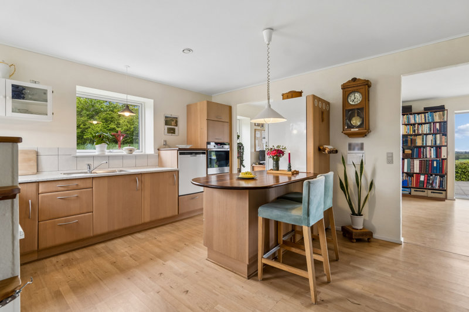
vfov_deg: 72.0
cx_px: 234
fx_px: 215
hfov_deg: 95.0
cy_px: 156
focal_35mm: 16
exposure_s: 1/25
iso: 200
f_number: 8
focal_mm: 11
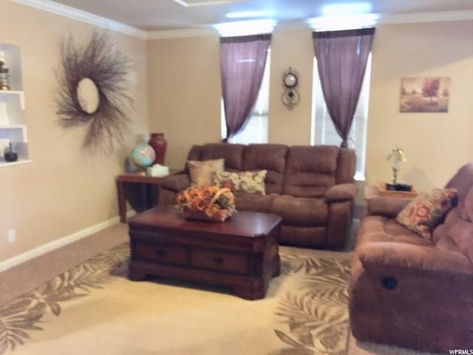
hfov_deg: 61.7
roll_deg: -0.1
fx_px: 396
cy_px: 178
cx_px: 236
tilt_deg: -10.2
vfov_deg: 48.2
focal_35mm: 29
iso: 400
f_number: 2.2
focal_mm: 4.15
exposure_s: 1/15
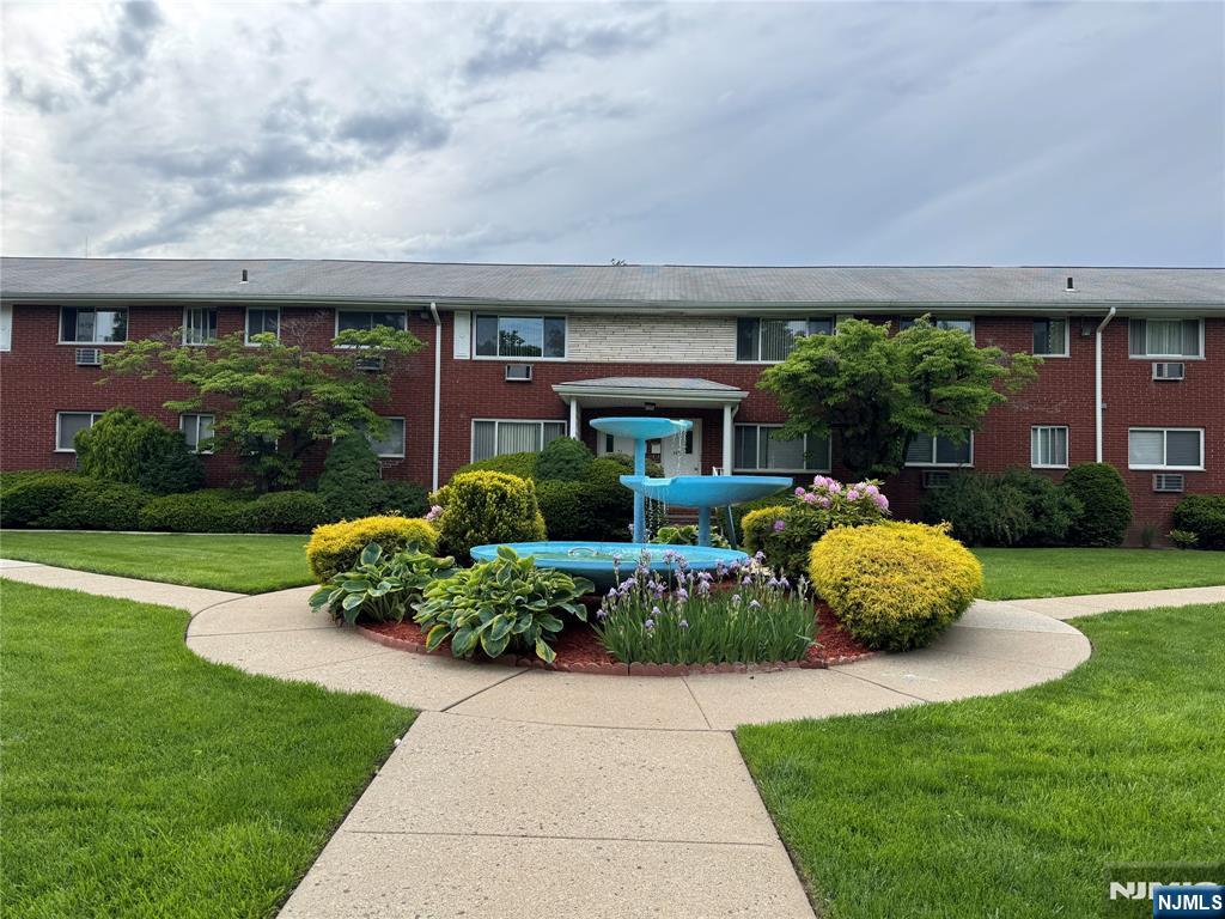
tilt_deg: +1.0
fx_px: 849
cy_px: 460
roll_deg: -0.2
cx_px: 612
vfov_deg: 56.8
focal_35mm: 24
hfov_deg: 71.6
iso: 80
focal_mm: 6.76
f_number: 1.78
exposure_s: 1/1524
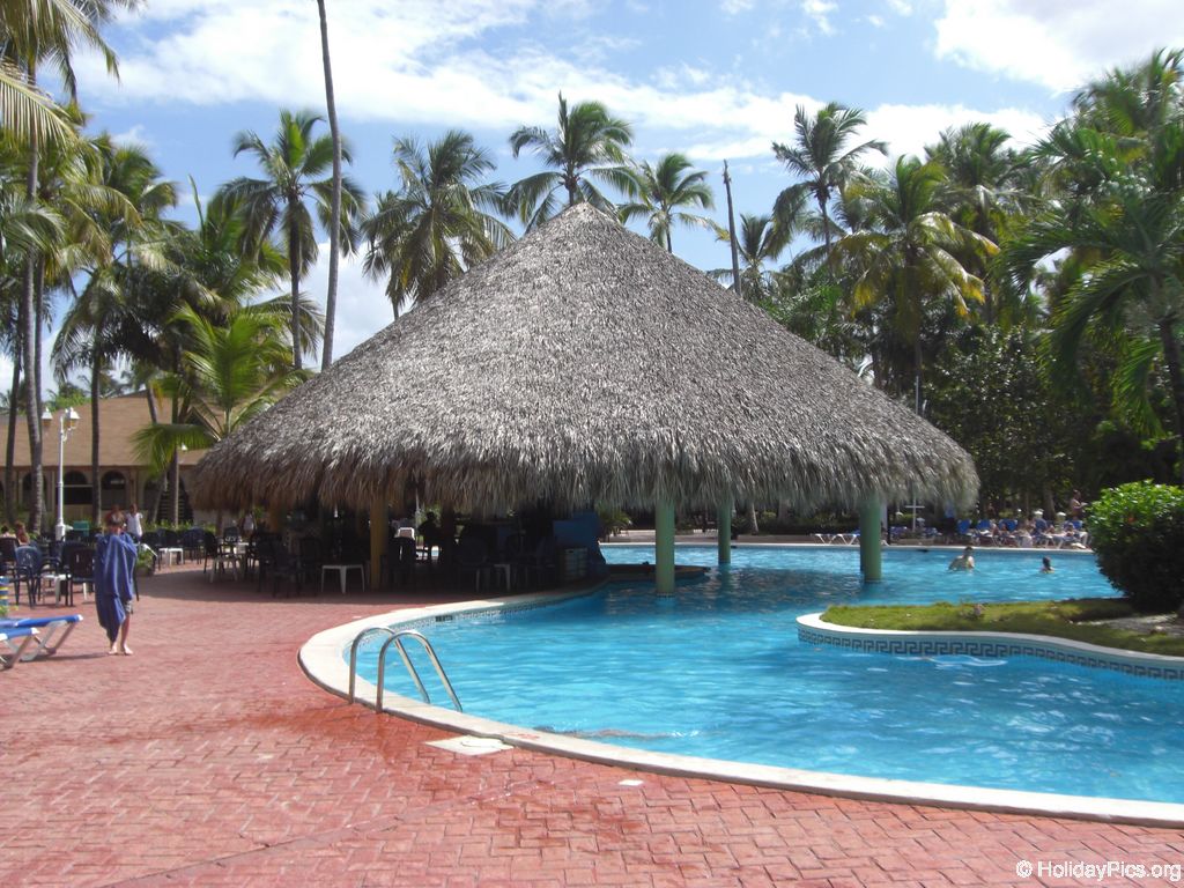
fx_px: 1300
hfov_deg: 49.0
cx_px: 592
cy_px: 444
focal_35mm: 38
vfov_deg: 37.7
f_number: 8
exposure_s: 1/160
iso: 64
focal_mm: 6.2
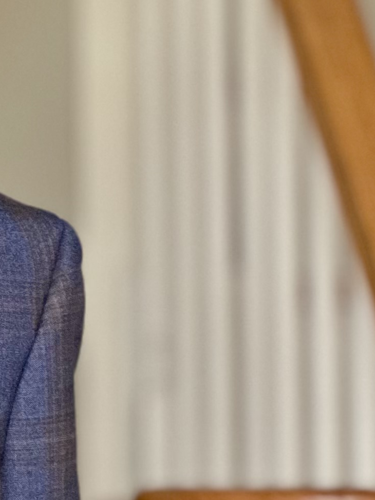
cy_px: 328
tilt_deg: +2.9
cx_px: -343
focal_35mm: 319
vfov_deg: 6.2
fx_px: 4607
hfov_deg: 4.6
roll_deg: +2.5
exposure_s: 1/121
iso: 200
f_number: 2.8
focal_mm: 9
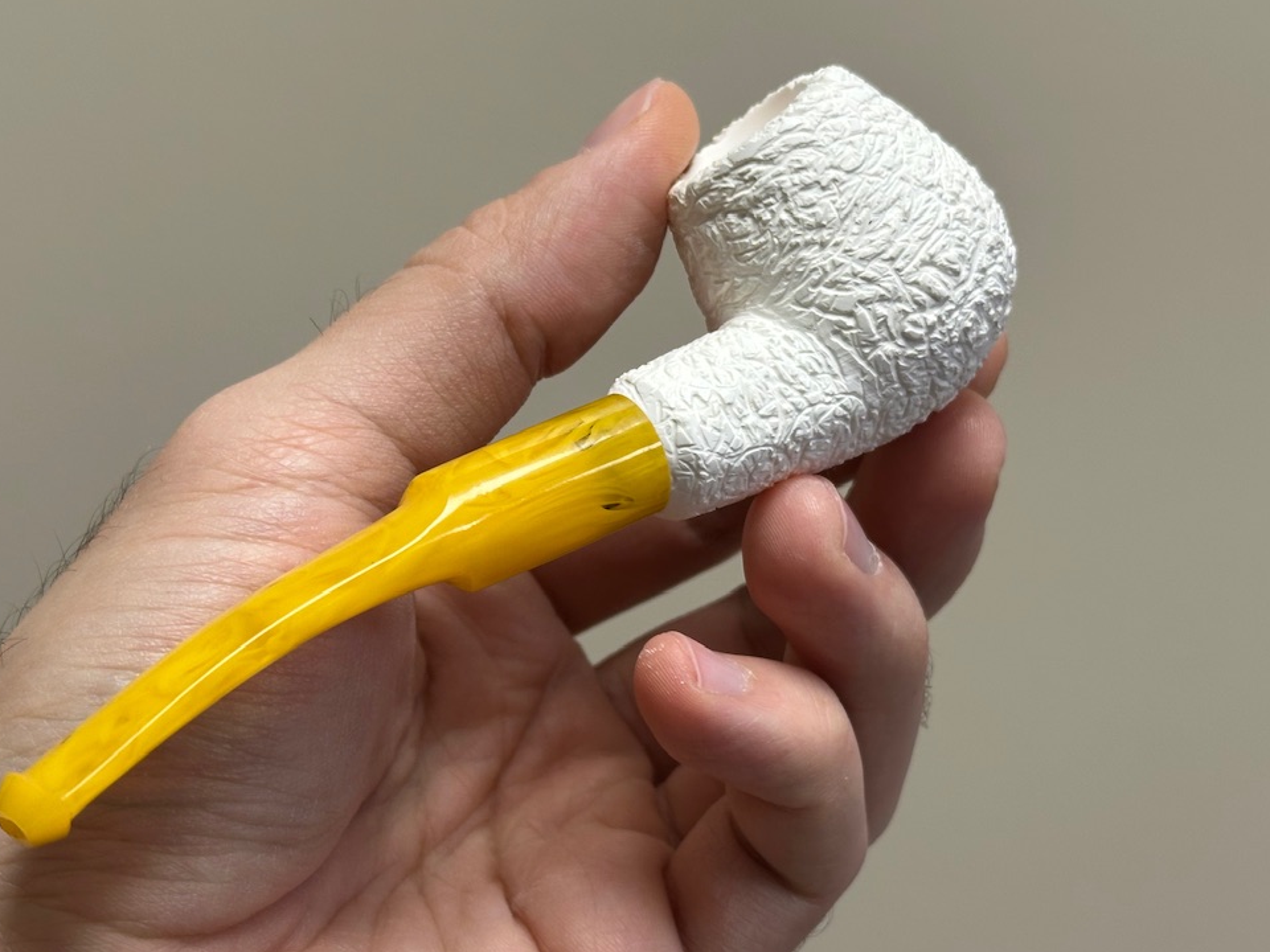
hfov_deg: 30.2
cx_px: 509
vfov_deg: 22.9
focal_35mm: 64
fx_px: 2348
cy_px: 480
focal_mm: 6.86
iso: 80
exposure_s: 1/121
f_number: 1.78
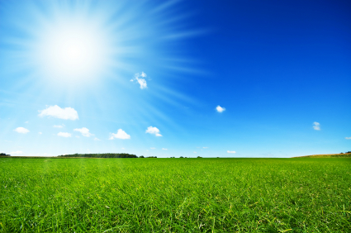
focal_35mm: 16
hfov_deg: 95.1
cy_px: 116
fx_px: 161
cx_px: 176
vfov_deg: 71.9
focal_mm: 11
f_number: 9
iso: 200
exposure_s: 1/80
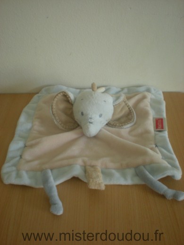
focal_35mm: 38
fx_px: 269
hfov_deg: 37.7
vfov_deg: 49.0
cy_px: 122
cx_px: 92
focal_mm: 6.3
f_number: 3.1
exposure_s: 1/31
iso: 200
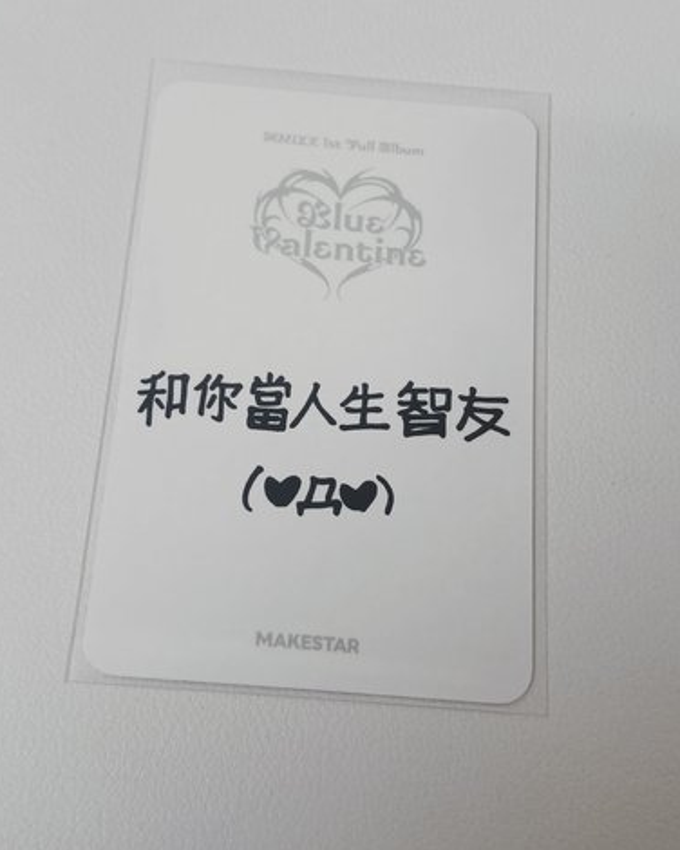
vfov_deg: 36.0
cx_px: 351
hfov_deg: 29.1
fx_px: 1308
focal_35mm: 52
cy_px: 424
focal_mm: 4.84
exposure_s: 1/60
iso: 800
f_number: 1.8
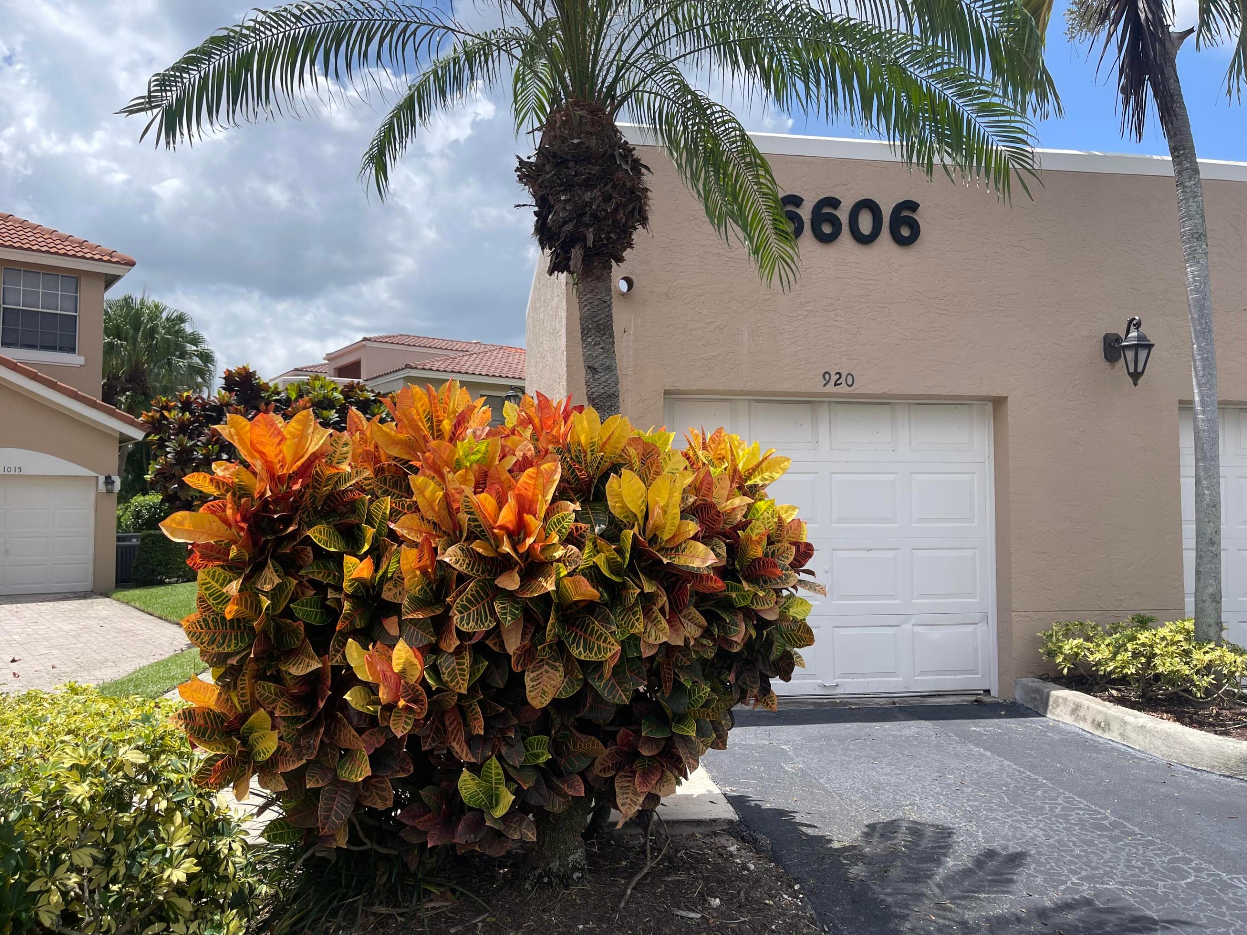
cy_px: 468
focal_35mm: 26
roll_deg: -0.6
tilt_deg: +1.6
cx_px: 624
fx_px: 937
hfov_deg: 67.3
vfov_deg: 53.1
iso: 32
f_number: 1.6
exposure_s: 1/2786
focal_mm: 5.1
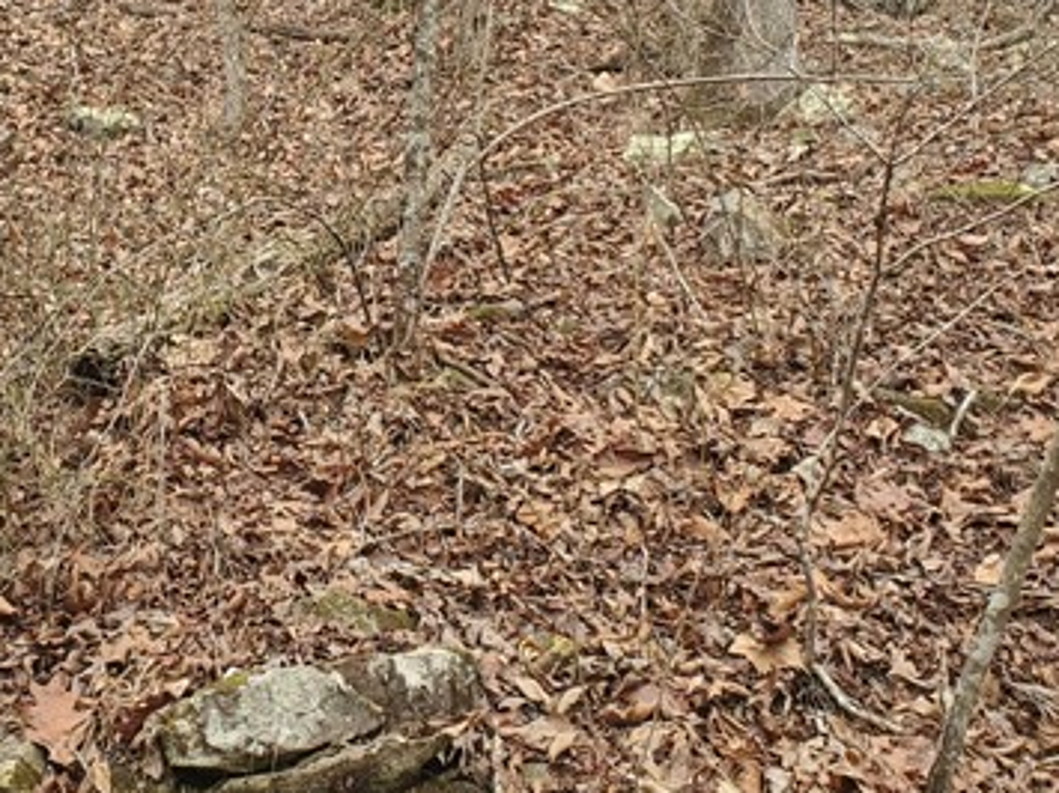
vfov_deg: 19.3
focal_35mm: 75
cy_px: 83
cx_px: 319
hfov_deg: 25.8
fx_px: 2294
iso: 50
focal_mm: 4.3
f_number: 2.4
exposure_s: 1/120
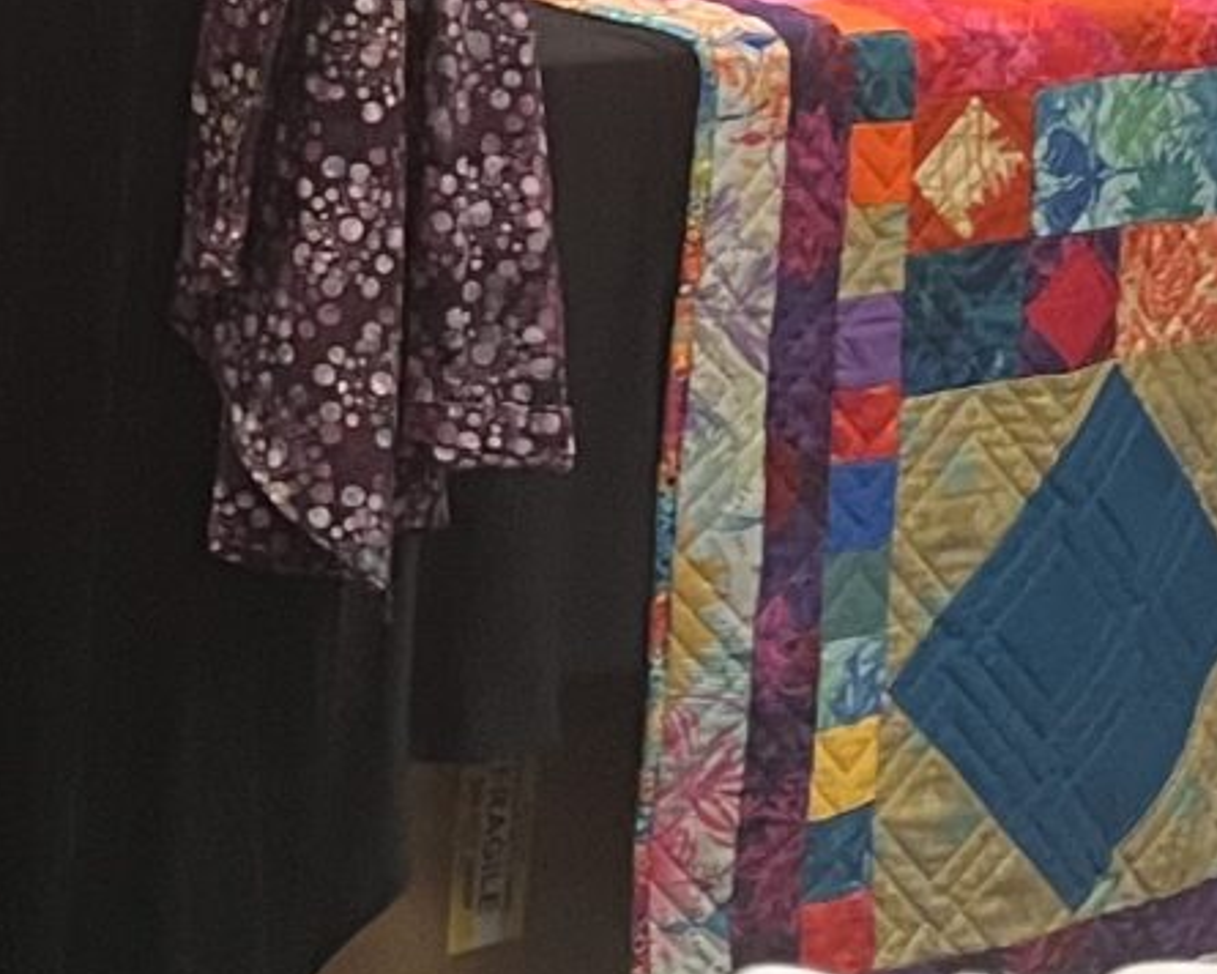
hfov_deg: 11.2
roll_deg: -2.0
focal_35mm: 146
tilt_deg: -11.3
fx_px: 5259
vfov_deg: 10.3
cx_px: -1619
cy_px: -323
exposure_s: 1/60
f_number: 1.6
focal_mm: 5.1
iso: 100
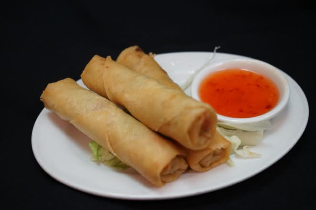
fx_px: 395
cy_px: 105
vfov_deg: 29.8
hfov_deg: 43.6
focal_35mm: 45
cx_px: 158
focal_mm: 45
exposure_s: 1/60
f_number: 4.5
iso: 800
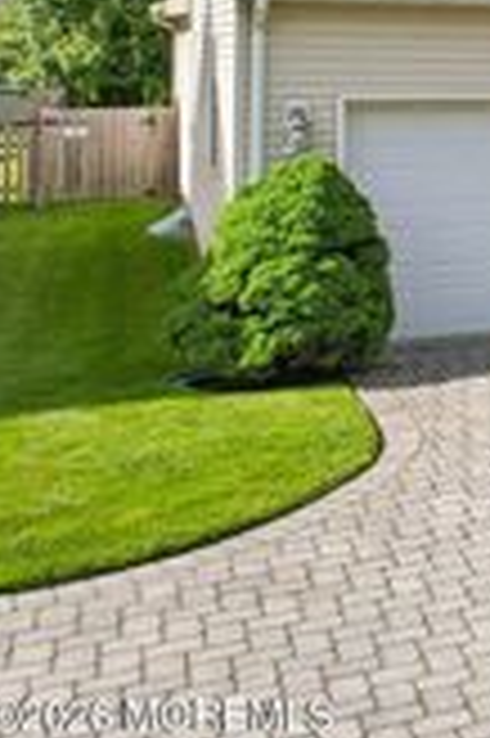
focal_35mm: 67
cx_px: 1106
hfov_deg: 14.7
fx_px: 1371
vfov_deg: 28.6
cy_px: 34
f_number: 2.8
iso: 100
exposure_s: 1/640
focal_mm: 8.4
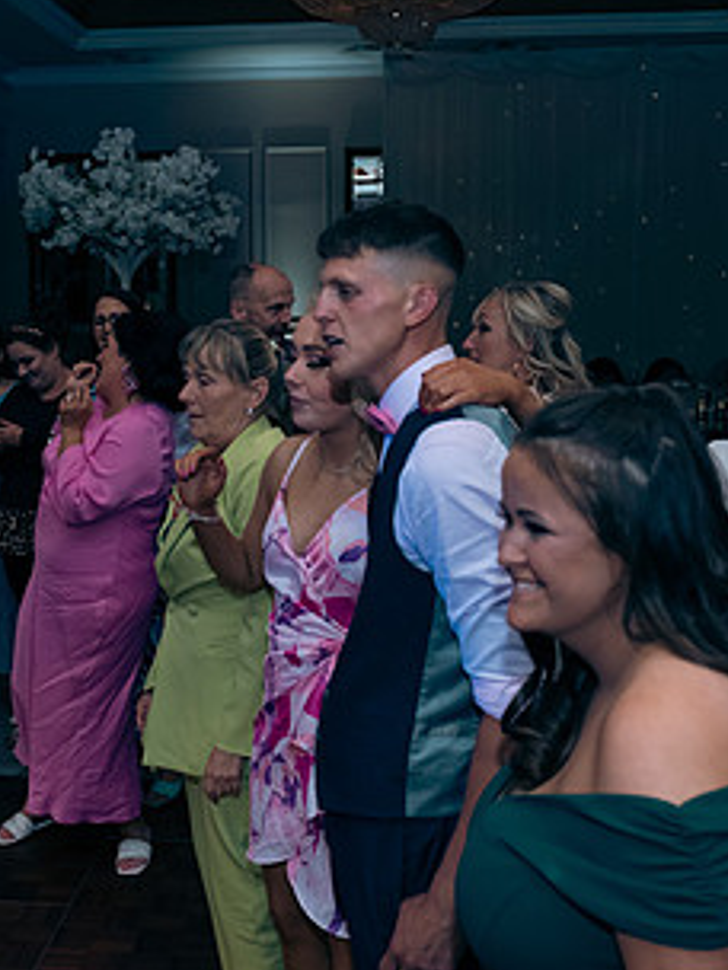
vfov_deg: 42.9
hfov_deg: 32.7
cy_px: 439
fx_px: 1234
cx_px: 255
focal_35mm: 44
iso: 640
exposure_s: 1/160
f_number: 3.5
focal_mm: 24
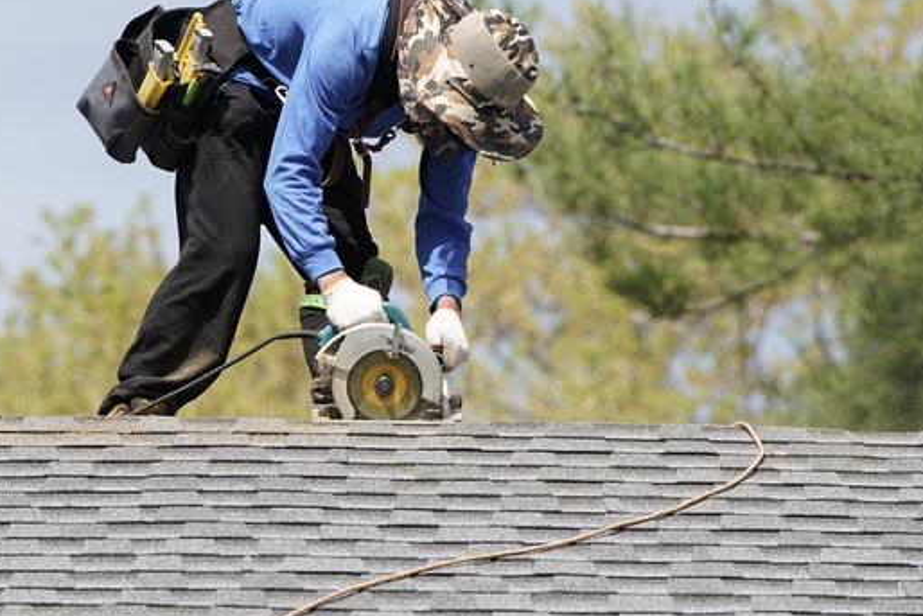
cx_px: 397
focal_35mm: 389
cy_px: 247
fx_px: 9976
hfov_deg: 5.3
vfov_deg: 3.5
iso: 160
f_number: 4.5
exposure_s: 1/320
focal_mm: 200
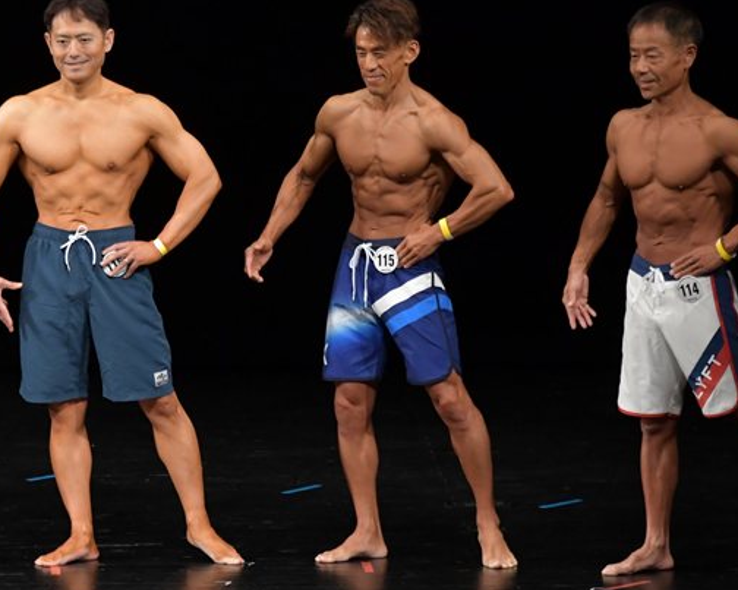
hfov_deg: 5.3
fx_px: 8036
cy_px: 259
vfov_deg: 4.2
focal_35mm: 368
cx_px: 178
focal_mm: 170
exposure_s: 1/400
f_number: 5.6
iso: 3200
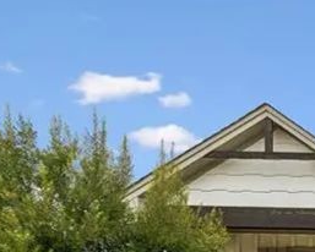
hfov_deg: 19.7
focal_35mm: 56
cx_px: 617
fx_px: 522
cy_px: 376
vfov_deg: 22.4
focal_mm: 10
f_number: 5.6
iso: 500
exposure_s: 1/800
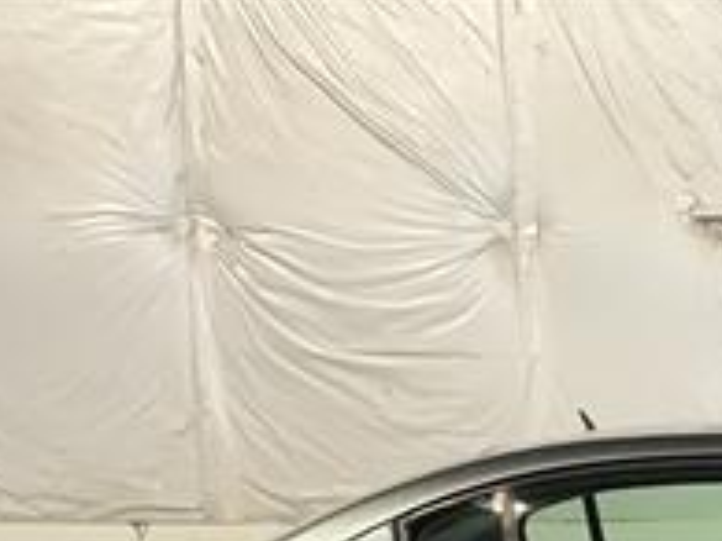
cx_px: 985
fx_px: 2126
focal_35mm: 102
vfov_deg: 13.4
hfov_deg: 17.8
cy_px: 874
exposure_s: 1/30
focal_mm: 3.3
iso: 64
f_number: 2.4
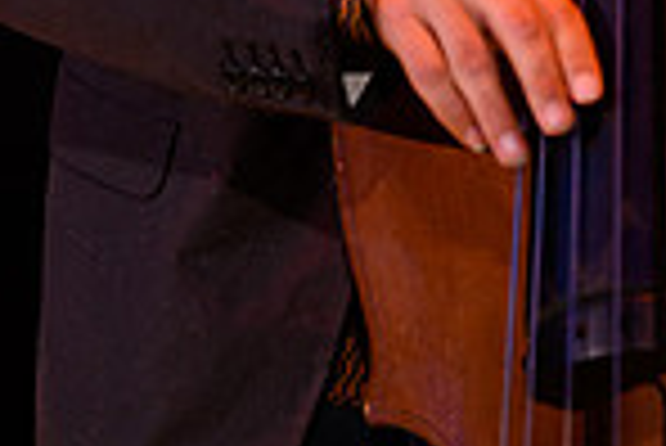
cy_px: -559
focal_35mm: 425
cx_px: 452
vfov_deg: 3.2
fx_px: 7870
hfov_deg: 4.8
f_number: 4.5
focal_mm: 140
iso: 1600
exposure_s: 1/160
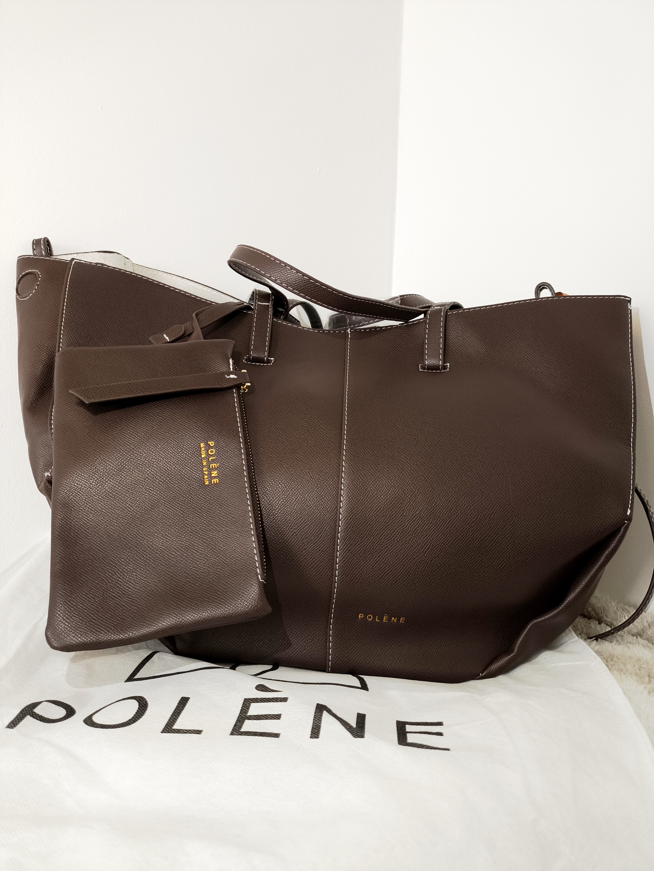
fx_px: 629
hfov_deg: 54.9
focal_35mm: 25
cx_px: 327
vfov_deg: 69.4
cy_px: 436
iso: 500
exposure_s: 1/33.3
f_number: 1.7
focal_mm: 4.71
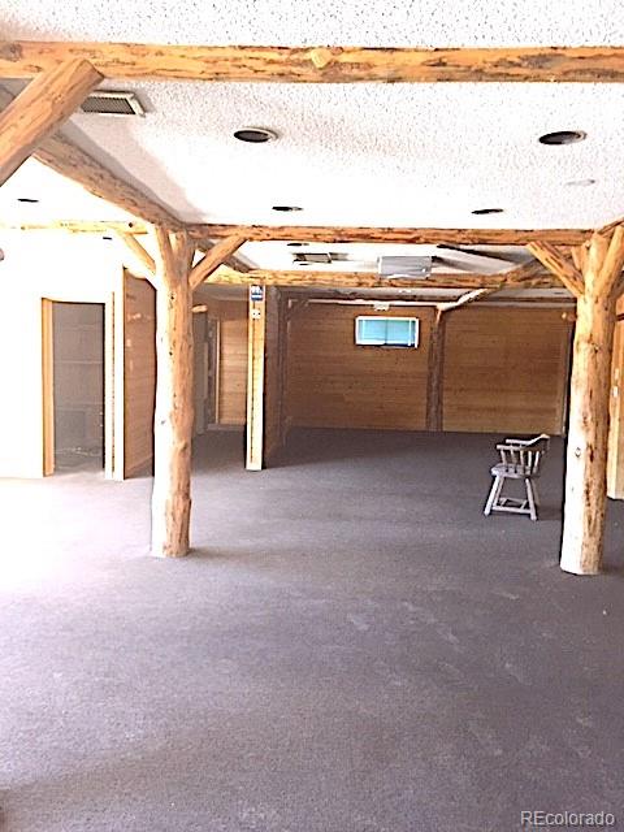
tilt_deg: -5.7
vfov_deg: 61.7
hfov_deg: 48.2
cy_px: 416
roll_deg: -2.1
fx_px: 697
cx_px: 312
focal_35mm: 29
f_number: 2.2
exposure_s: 1/30
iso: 160
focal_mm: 4.15
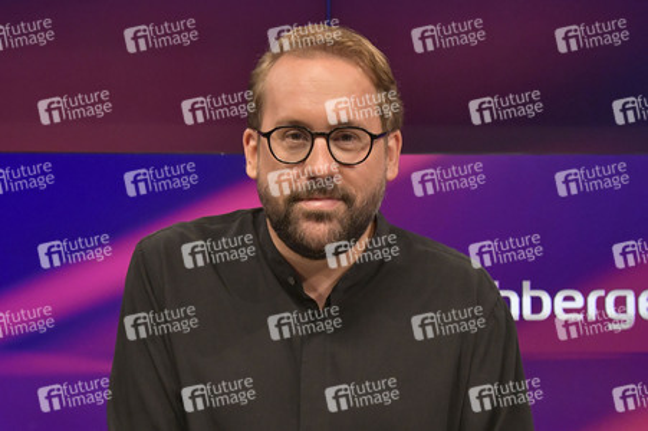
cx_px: 324
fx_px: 683
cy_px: 216
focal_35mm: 38
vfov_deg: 35.0
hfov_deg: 50.7
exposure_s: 1/200
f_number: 6.3
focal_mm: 38
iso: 2500
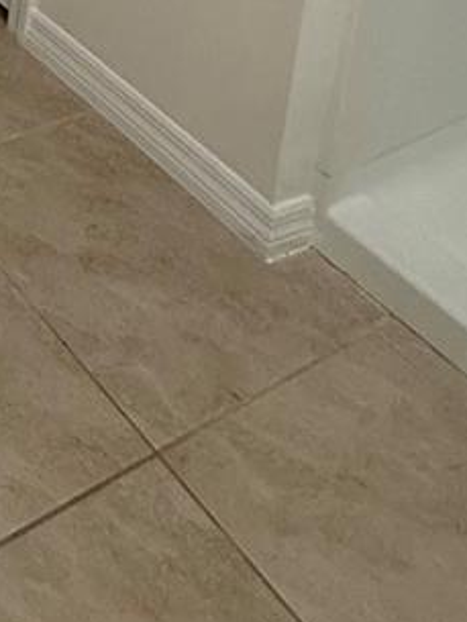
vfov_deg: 21.6
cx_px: -396
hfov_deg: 19.3
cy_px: -510
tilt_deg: -9.0
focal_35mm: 55
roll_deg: -3.2
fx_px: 989
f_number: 2.2
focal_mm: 2.22
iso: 200
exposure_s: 1/60
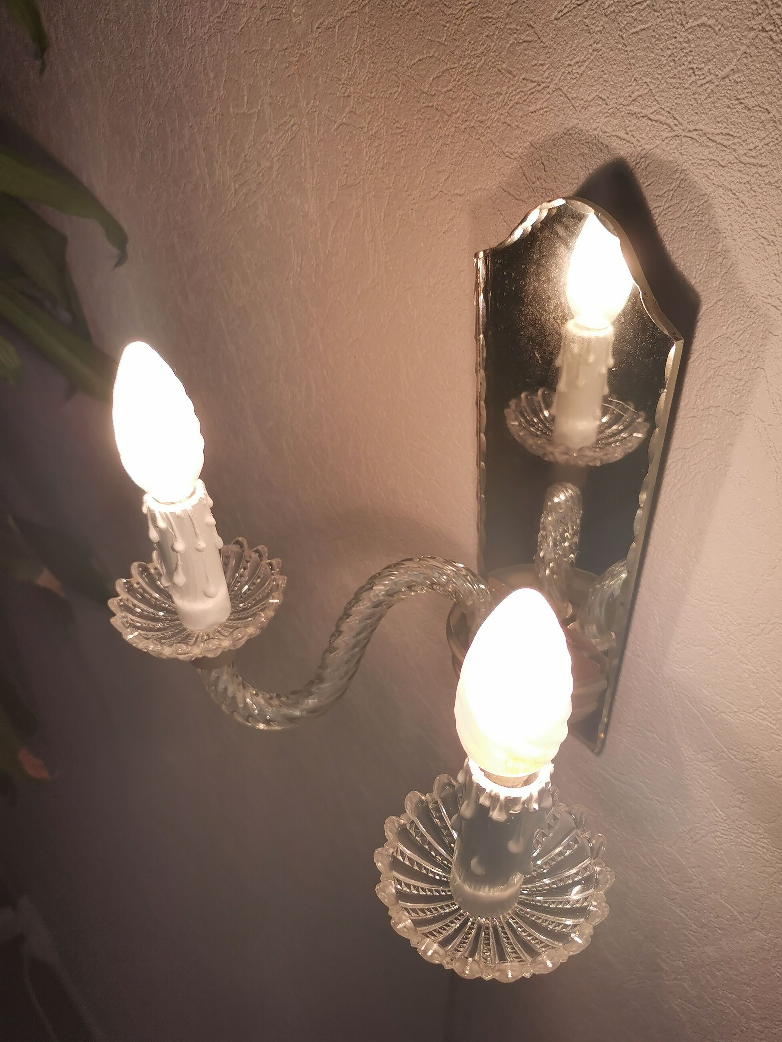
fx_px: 1084
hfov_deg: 39.7
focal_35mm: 36
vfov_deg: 51.4
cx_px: 391
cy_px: 521
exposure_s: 1/298
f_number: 1.8
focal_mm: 5.58
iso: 50
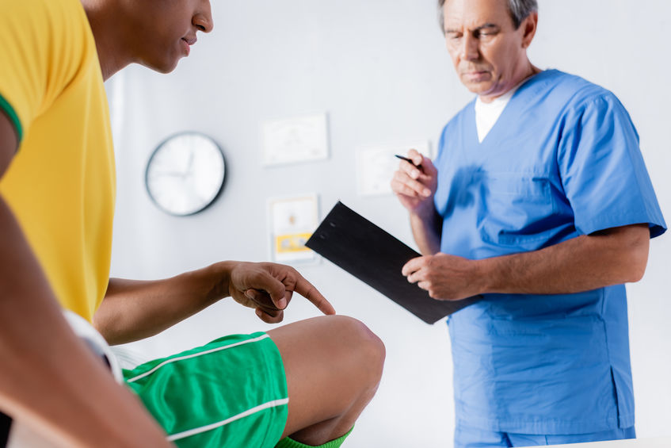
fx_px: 652
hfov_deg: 54.4
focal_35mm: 35
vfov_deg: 37.9
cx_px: 336
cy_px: 224
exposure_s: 1/200
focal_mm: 35
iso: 160
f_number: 2.8
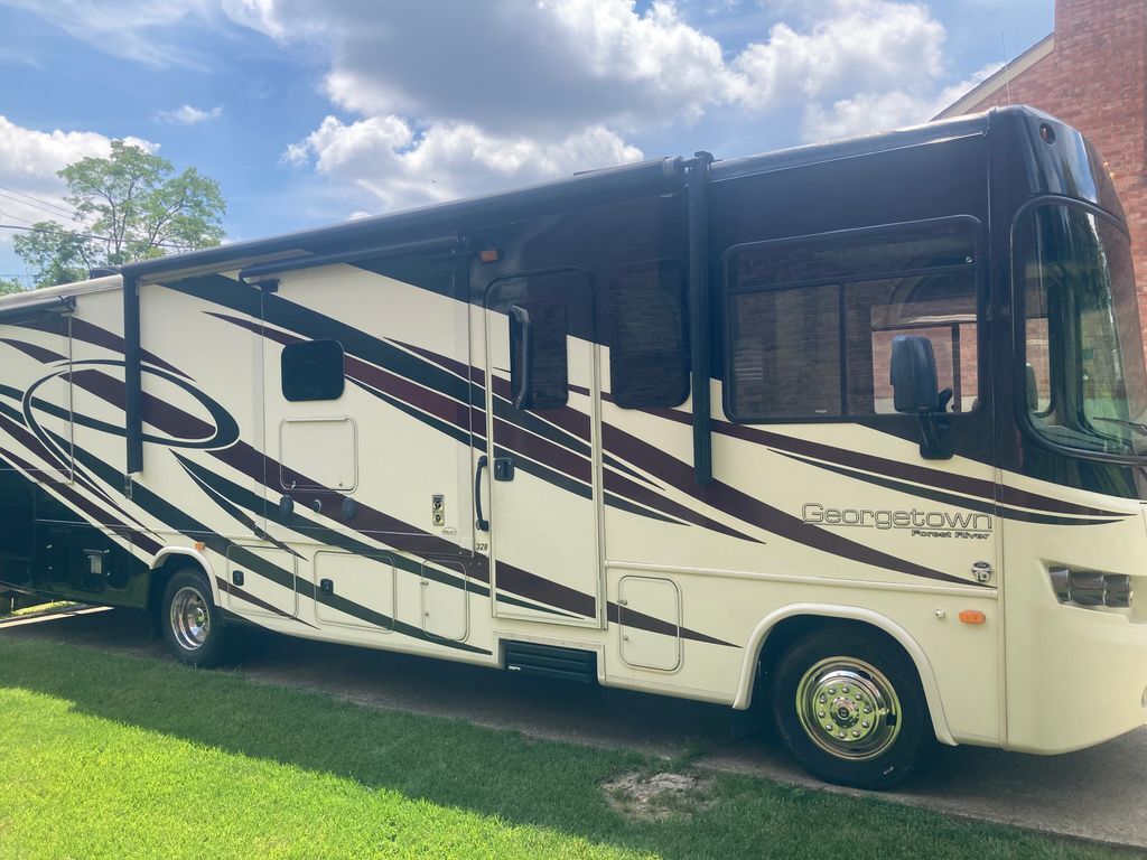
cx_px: 574
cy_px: 430
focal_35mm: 28
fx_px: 928
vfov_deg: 49.7
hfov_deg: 63.4
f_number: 1.8
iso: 20
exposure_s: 1/1412
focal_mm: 3.99
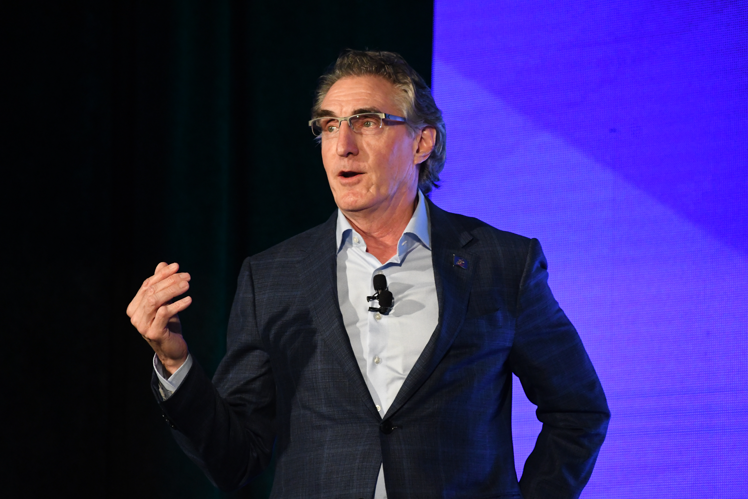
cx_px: 374
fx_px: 5921
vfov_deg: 4.8
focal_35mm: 285
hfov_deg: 7.2
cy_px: 250
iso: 6400
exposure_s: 1/500
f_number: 5.3
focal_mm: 190
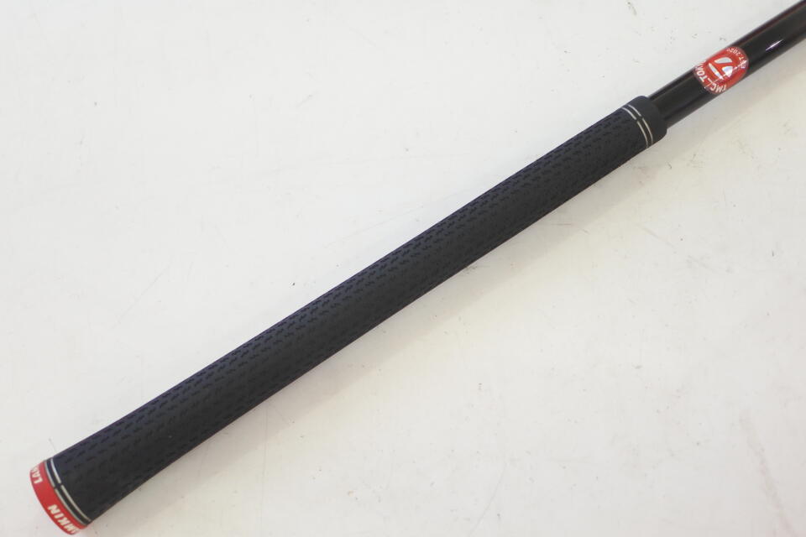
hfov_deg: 40.3
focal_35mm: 49
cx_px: 403
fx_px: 1097
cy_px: 268
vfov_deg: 27.5
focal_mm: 18.5
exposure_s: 1/250
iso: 500
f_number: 1.8
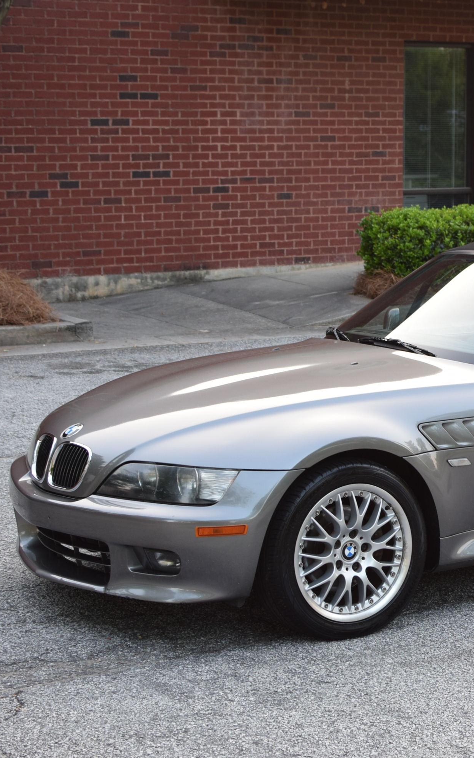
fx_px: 1669
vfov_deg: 25.6
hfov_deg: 15.9
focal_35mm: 81
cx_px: 439
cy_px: 379
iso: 400
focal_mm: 35
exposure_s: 1/80
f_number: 4.5
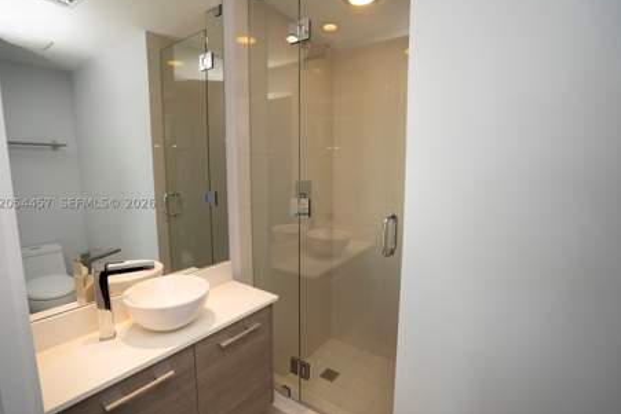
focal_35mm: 17
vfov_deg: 70.5
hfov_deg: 93.3
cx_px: 308
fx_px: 293
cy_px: 201
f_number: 4
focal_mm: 16
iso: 200
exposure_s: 1/80
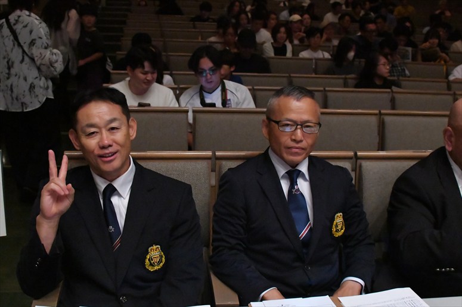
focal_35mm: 42
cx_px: 231
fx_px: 539
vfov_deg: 31.9
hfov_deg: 46.4
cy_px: 154
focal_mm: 28
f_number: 5.6
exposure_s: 1/400
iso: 16000
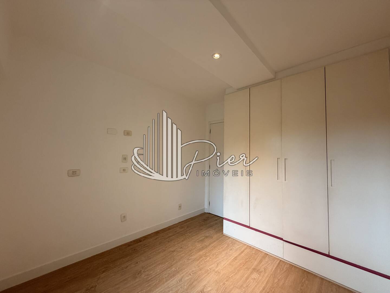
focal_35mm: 14
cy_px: 146
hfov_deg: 102.1
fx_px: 158
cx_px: 195
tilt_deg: +3.2
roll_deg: -0.7
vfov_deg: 85.7
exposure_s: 1/60
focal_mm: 2.22
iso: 250
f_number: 2.2
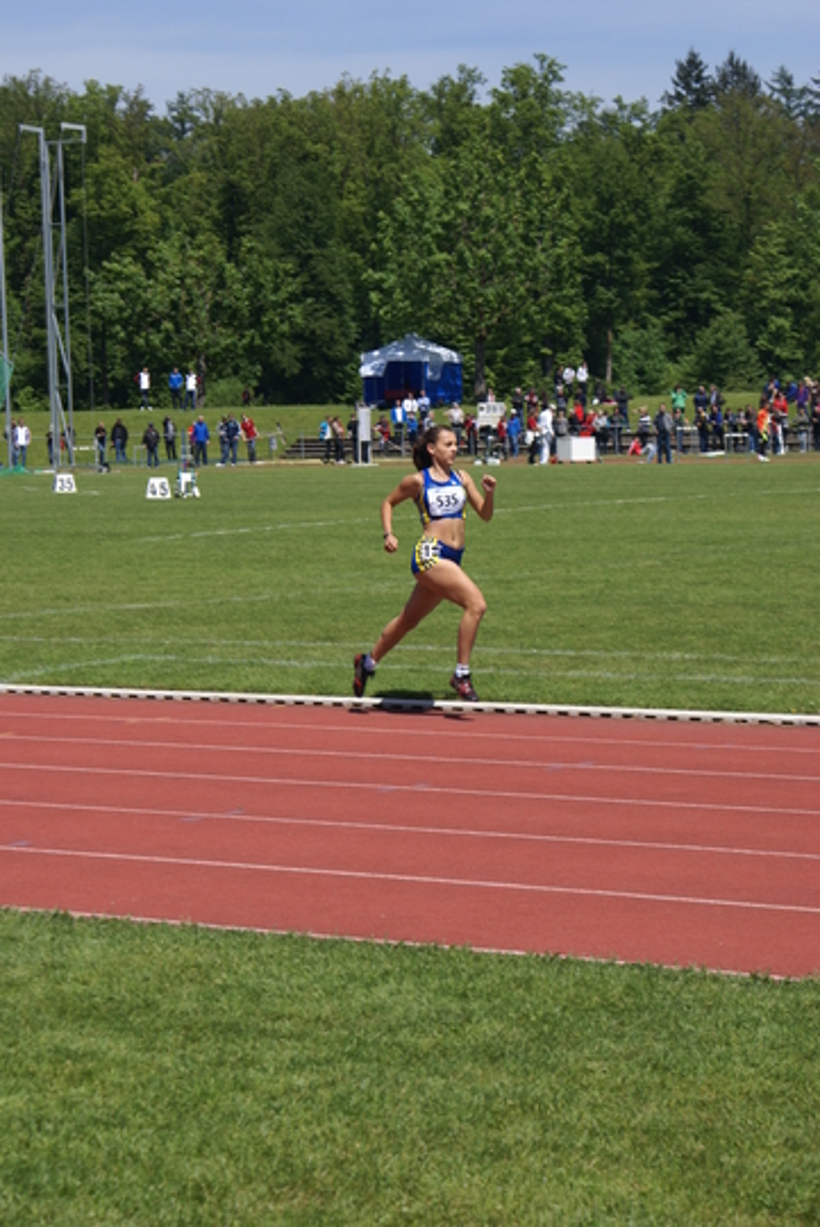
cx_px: 410
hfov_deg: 13.1
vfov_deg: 19.4
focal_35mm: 105
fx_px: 3580
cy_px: 614
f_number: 8
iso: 100
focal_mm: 70
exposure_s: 1/320
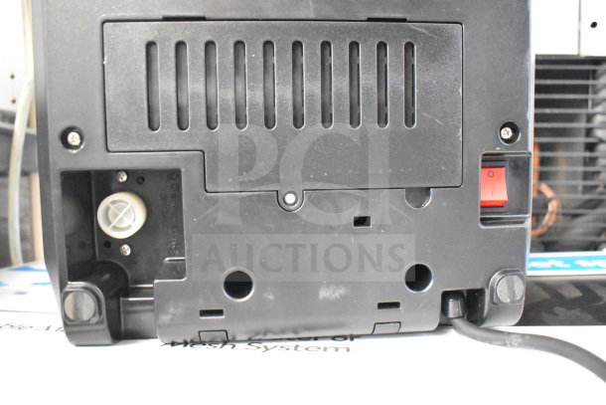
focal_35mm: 30
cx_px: 303
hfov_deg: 61.9
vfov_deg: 43.6
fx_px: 505
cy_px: 202
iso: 20000
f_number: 3.5
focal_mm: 20
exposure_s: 1/30
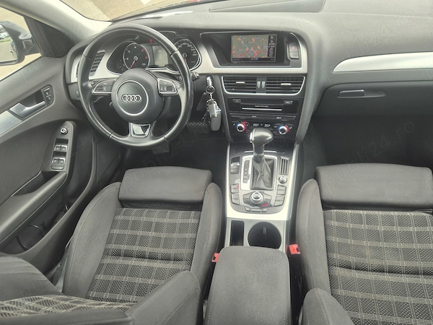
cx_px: 216
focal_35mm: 23
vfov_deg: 58.9
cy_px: 162
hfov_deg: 73.9
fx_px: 288
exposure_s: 1/180
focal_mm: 5.4
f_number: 1.8
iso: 64
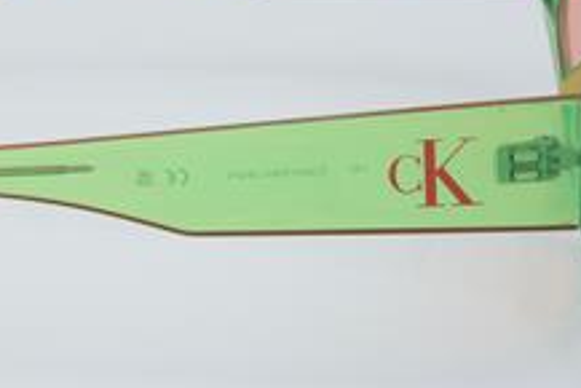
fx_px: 2229
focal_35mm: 138
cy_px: 104
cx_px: 142
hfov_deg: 14.8
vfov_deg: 9.9
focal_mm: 50
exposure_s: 1/4
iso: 100
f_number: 32
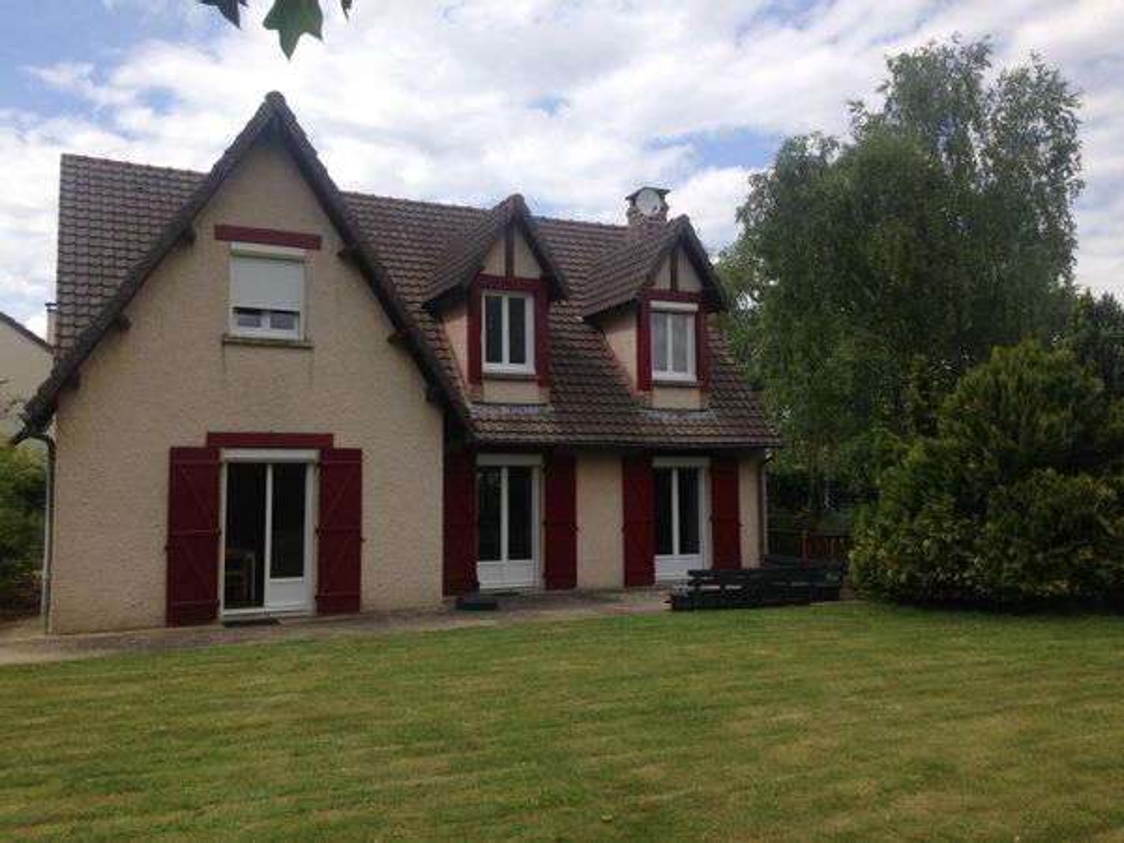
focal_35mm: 33
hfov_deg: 55.4
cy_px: 422
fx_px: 1072
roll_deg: +0.9
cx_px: 562
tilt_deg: +3.0
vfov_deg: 42.9
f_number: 2.4
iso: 50
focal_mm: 4.12
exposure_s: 1/1323
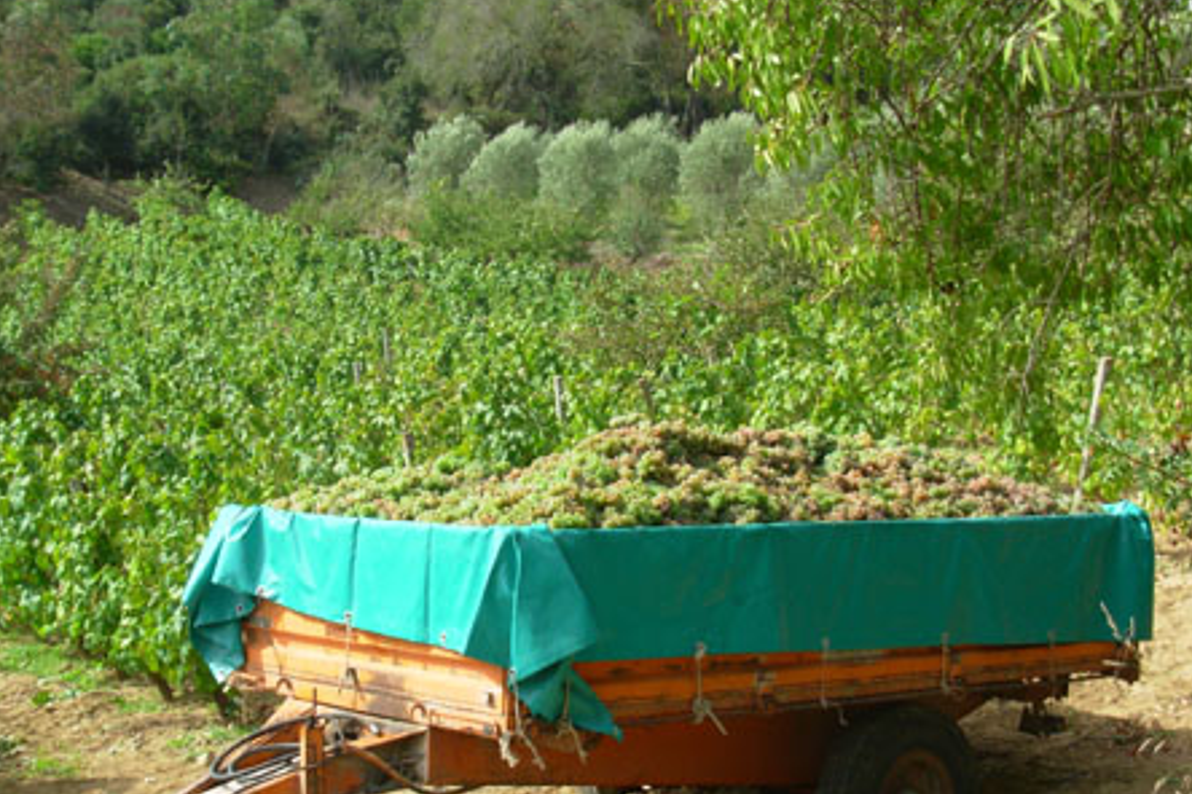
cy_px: 465
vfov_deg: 20.0
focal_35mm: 68
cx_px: 580
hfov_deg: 29.7
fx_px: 2251
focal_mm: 9.5
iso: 50
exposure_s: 1/430
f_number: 3.3
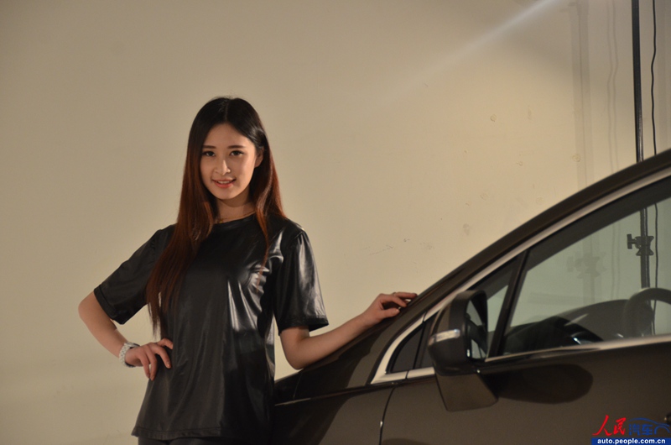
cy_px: 222
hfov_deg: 15.2
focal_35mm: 135
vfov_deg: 10.1
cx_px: 336
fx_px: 2511
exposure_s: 1/60
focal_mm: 90
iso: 1250
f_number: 5.3
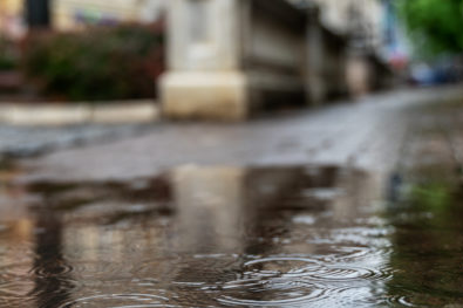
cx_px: 164
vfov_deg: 20.3
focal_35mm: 67
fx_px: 861
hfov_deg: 29.9
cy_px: 150
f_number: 2.8
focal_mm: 38
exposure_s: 1/320
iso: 200
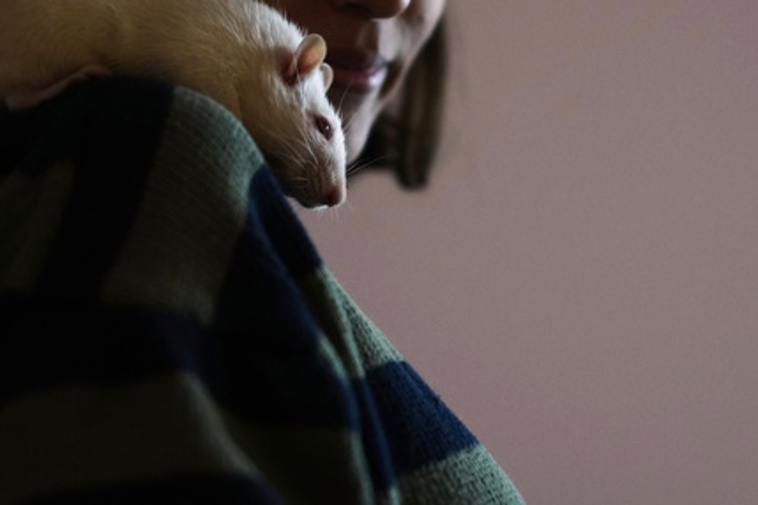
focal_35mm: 203
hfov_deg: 10.1
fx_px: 4274
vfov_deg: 6.8
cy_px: 90
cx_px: 375
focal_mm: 85
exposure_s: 1/500
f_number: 1.4
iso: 800
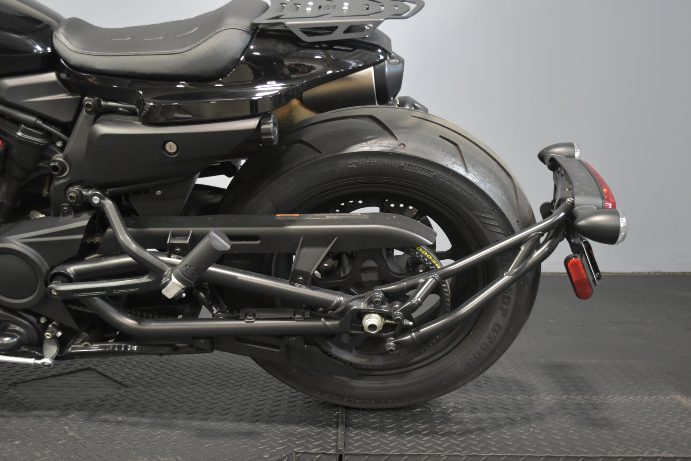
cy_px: 230
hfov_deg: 49.5
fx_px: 749
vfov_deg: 34.2
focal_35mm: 39
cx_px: 346
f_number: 4.2
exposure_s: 1/15
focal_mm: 26
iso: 1600
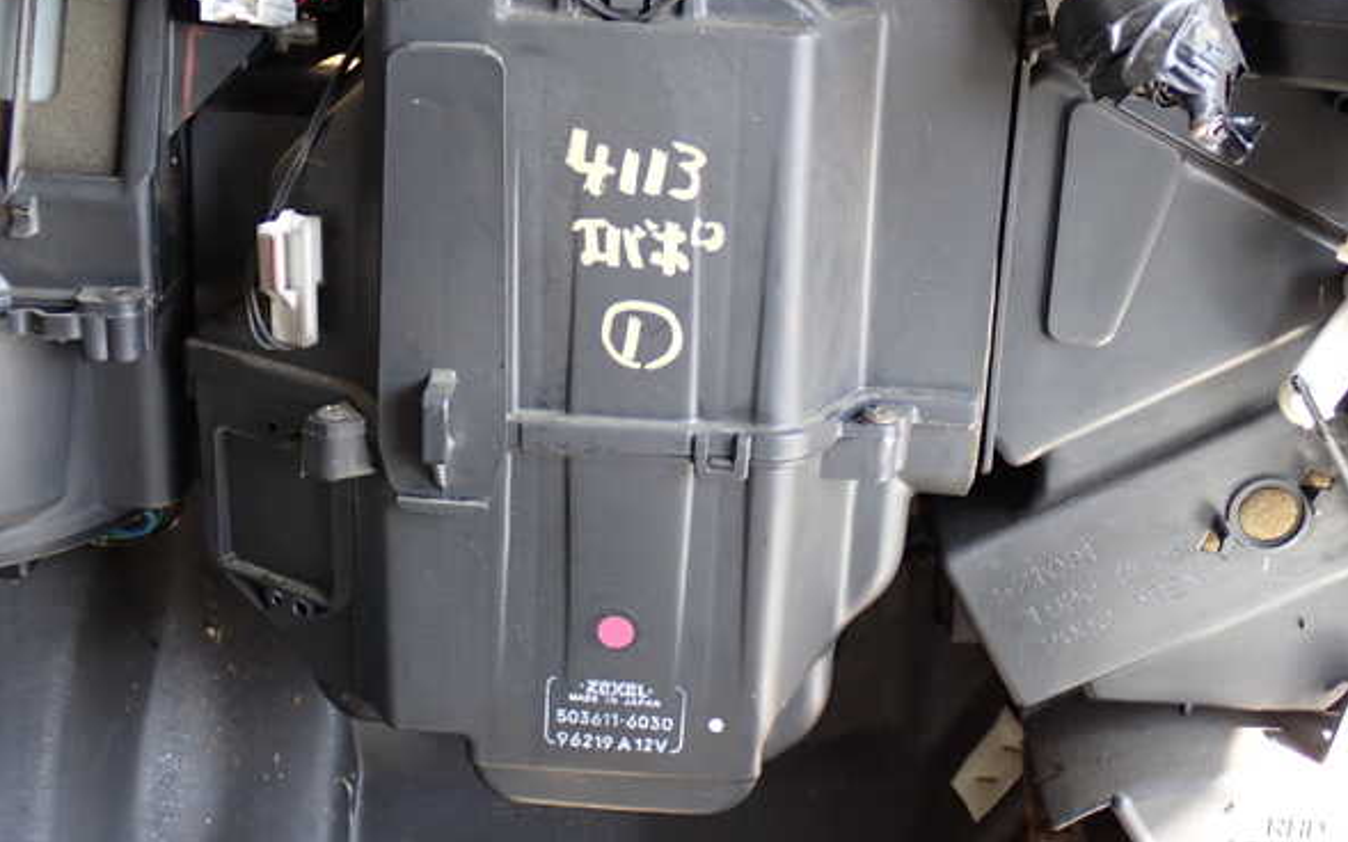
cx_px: 684
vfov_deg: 24.0
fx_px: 1984
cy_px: 389
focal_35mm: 54
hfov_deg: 37.5
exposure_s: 1/50
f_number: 3.2
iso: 200
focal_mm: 9.01
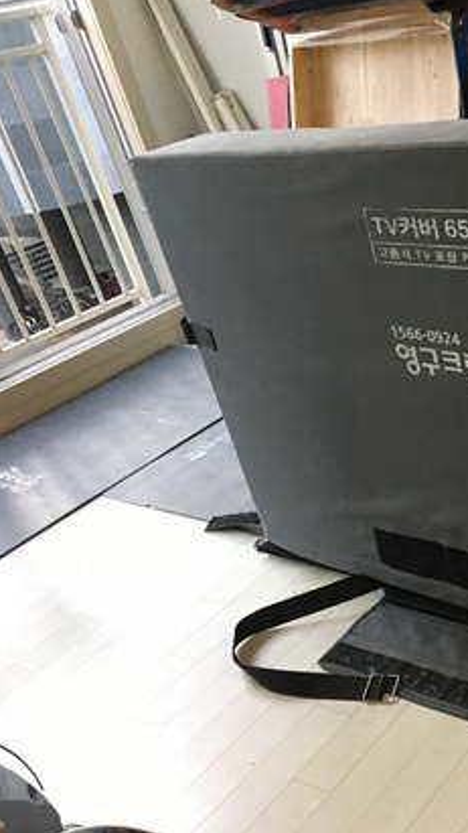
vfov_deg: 47.4
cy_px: 418
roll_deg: +11.2
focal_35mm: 43
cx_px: 563
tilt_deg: -26.4
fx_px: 949
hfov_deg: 25.0
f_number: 2.2
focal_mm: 4.15
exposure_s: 1/30
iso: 160
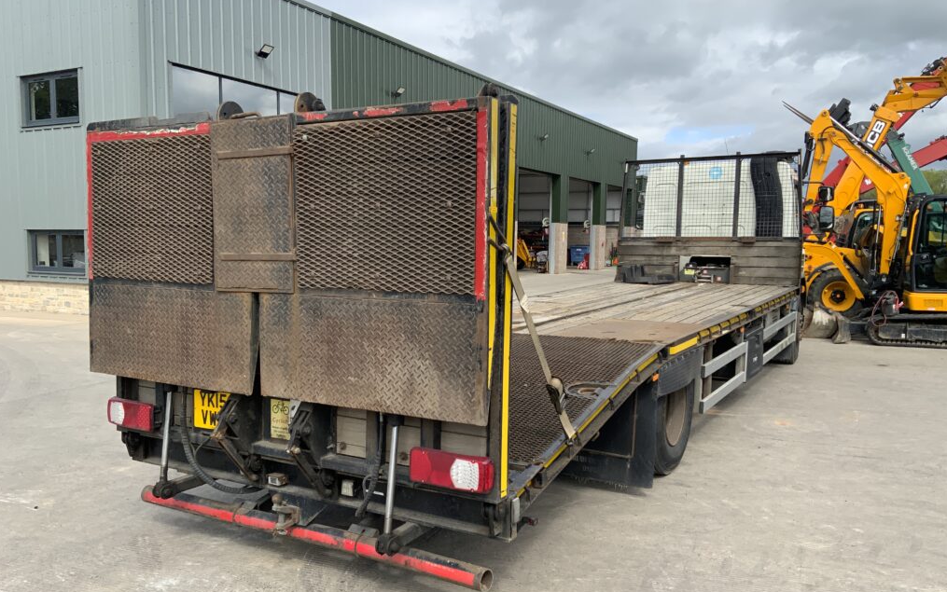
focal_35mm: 31
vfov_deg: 40.6
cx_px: 472
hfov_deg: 61.2
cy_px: 321
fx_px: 800
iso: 16
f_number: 1.8
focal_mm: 3
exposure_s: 1/1279
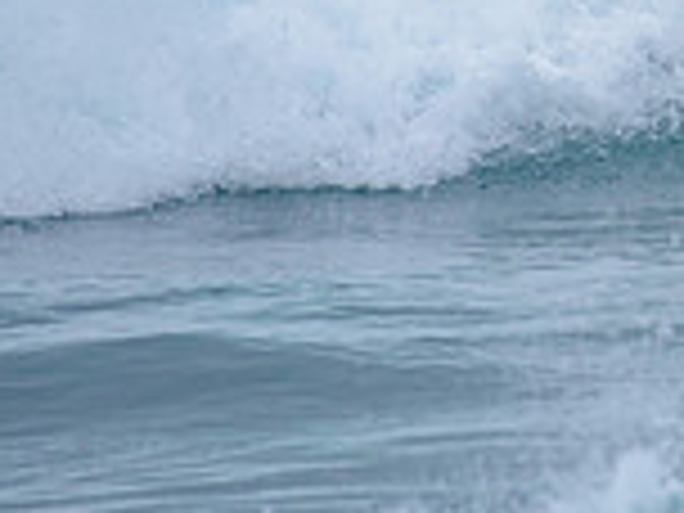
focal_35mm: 1839
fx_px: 36338
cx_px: 1179
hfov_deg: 1.1
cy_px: -164
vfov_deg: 0.8
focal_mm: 500
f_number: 5.6
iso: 500
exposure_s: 1/2000
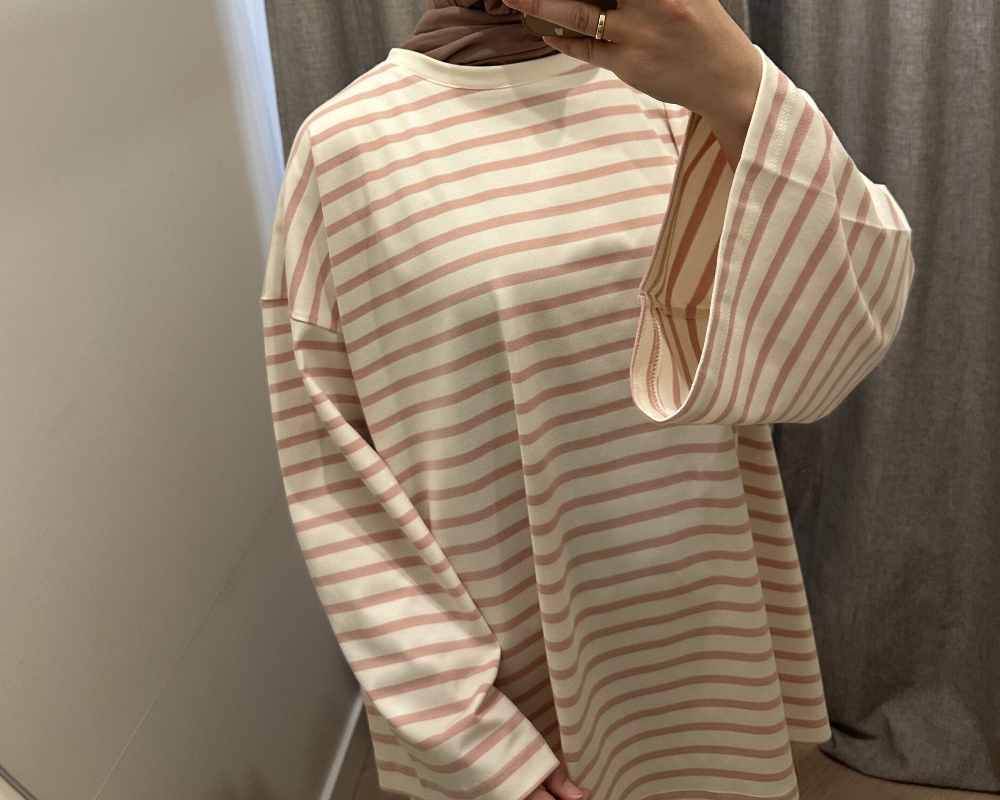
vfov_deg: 44.4
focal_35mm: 32
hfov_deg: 55.7
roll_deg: +5.9
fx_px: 947
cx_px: 490
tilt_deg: -17.8
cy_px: 207
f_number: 1.78
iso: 320
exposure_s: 1/60
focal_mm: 6.86
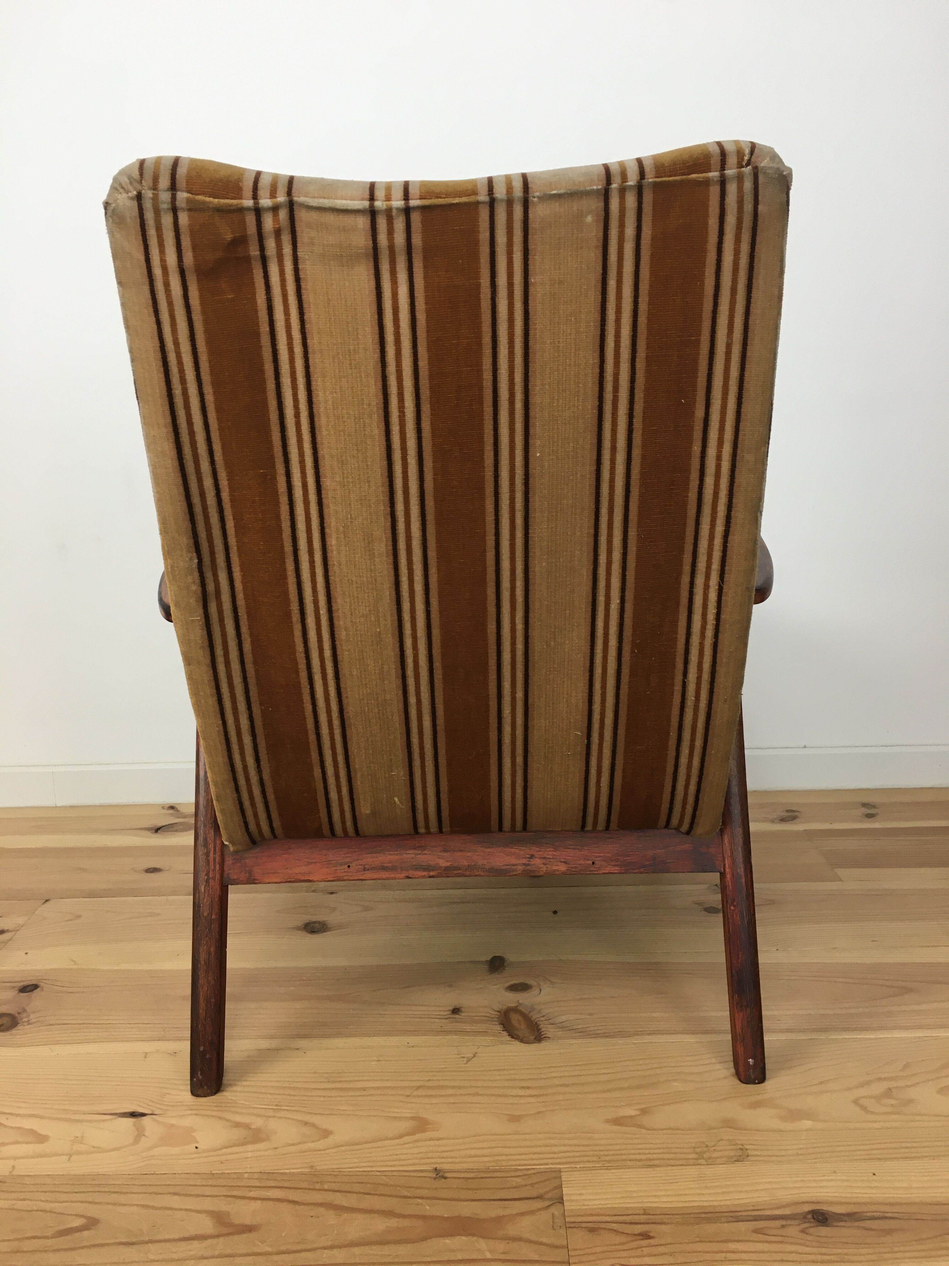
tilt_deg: -14.4
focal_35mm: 29
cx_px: 474
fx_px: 1060
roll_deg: +1.5
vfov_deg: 61.7
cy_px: 633
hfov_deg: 48.2
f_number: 2.2
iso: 32
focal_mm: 4.15
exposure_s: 1/33
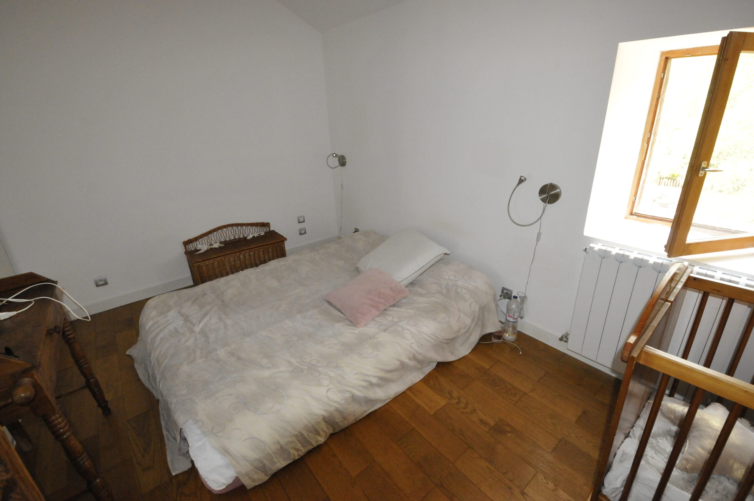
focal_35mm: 15
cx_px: 377
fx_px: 314
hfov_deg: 100.5
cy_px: 250
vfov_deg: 77.2
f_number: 6.3
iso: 3200
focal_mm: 10
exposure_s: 1/60
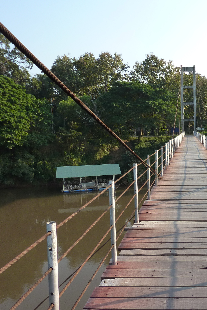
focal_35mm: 35
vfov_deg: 54.4
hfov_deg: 36.0
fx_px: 302
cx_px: 178
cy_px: 156
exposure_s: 1/250
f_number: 4
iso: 125
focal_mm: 4.1
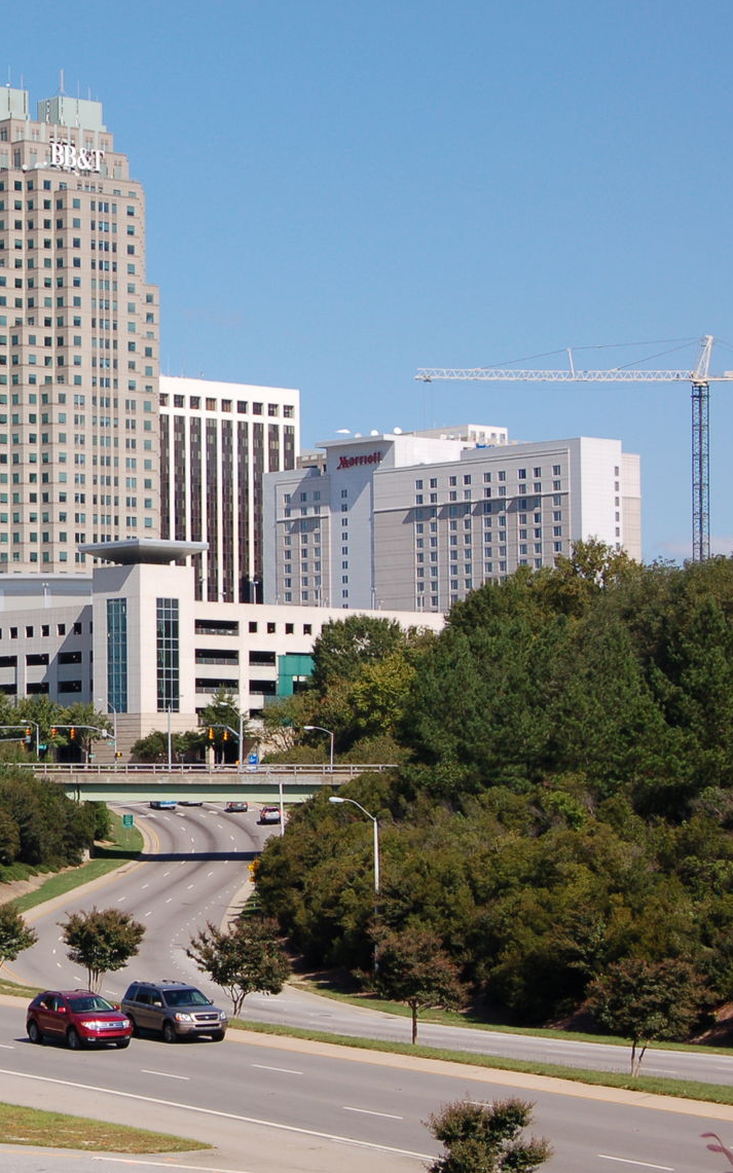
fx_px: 3452
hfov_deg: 11.8
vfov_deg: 19.3
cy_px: 597
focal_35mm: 108
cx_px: -182
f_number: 10
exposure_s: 1/320
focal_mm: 42
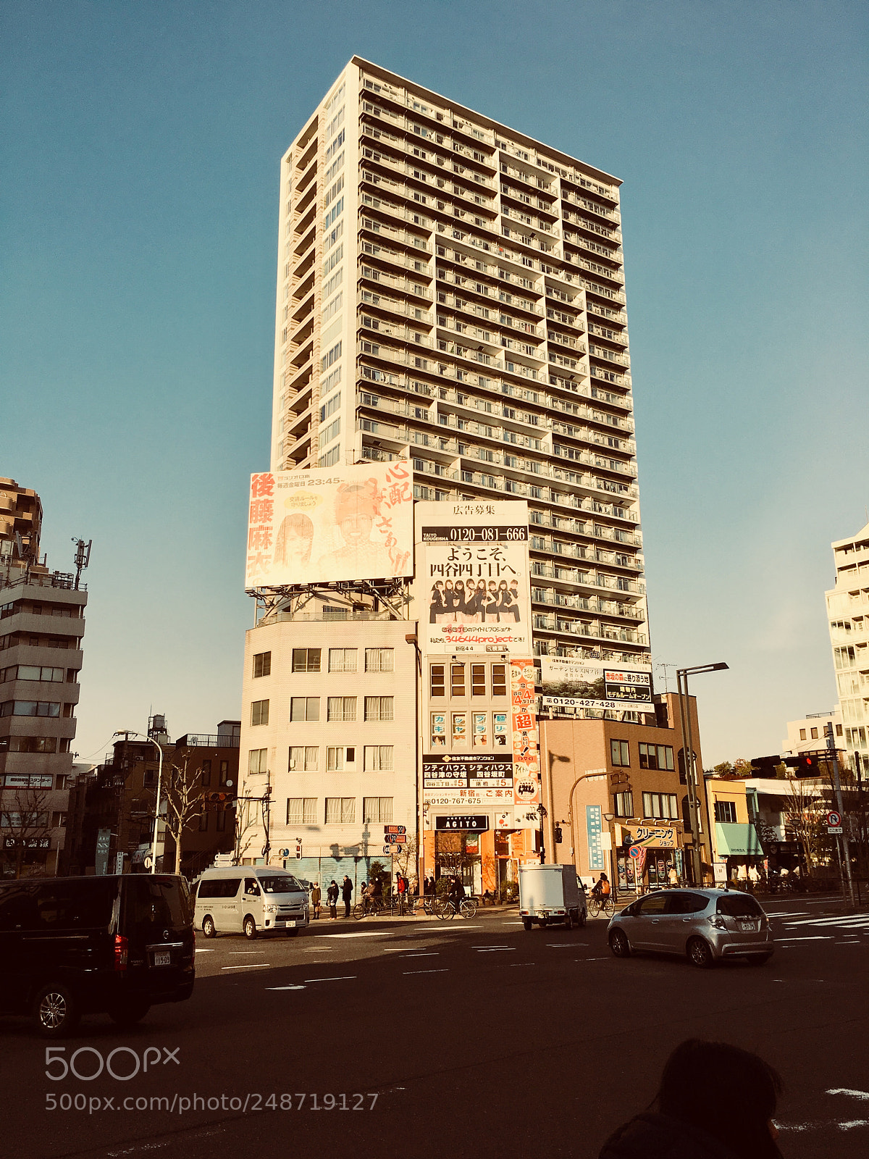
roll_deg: +1.0
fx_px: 971
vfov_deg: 61.7
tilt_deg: +15.4
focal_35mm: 29
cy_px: 580
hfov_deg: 48.2
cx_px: 434
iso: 25
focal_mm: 4.15
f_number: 2.2
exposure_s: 1/1425
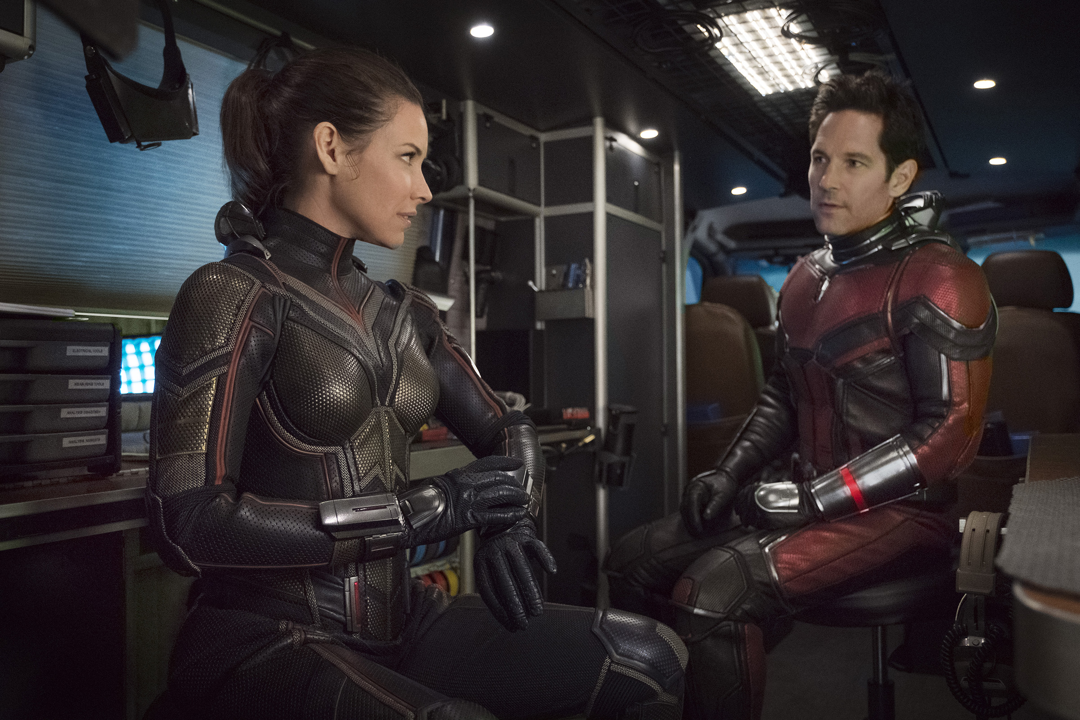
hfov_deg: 61.9
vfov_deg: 43.6
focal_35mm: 30
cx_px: 540
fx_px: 900
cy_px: 360
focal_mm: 20
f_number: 2.8
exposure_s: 1/125
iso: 4000
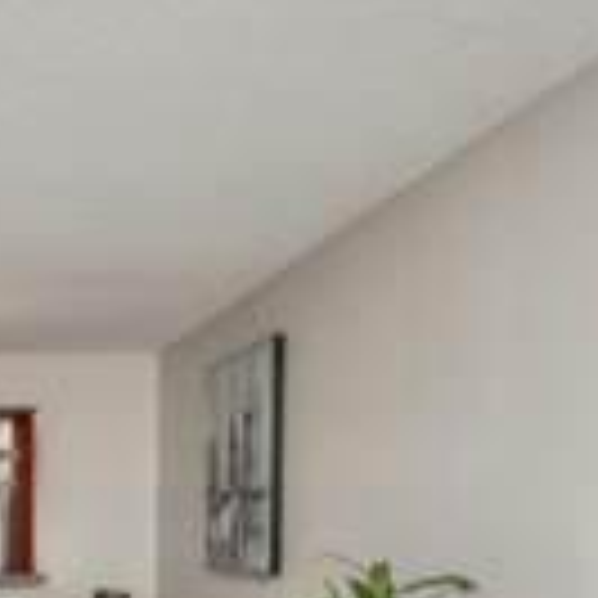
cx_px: -180
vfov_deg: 34.4
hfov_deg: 29.6
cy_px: 558
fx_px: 899
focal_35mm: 46
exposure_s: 1/100
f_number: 5
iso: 800
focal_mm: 10
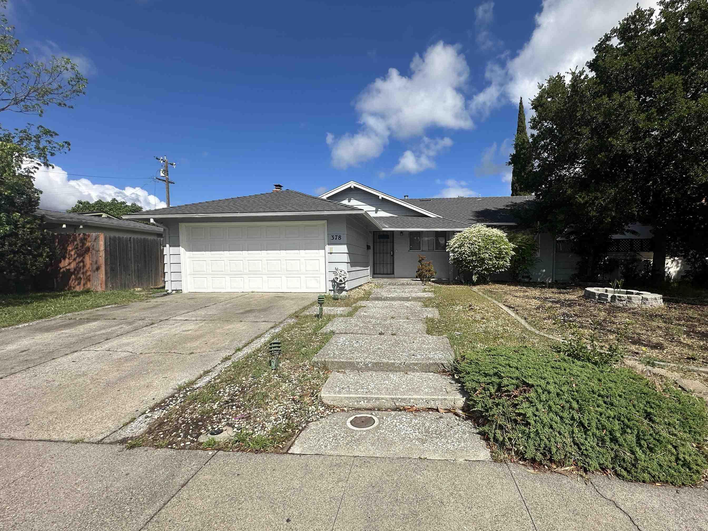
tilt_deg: -4.4
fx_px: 327
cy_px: 278
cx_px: 392
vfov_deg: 78.1
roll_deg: +0.4
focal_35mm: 16
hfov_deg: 94.1
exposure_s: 1/3300
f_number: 2.2
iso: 50
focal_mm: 2.22
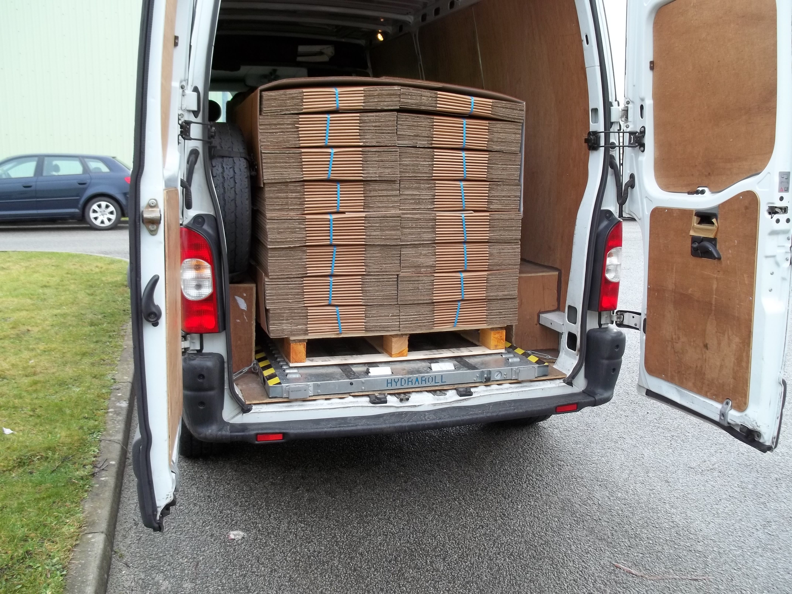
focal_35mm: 33
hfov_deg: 55.4
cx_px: 396
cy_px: 297
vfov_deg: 42.9
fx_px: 755
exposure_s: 1/100
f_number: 3.3
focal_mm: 5.9
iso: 64
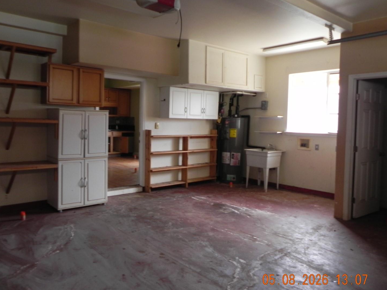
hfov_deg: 61.6
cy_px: 151
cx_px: 179
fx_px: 324
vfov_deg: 48.2
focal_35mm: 29
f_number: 2.8
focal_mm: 4.6
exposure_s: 1/32.1
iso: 160
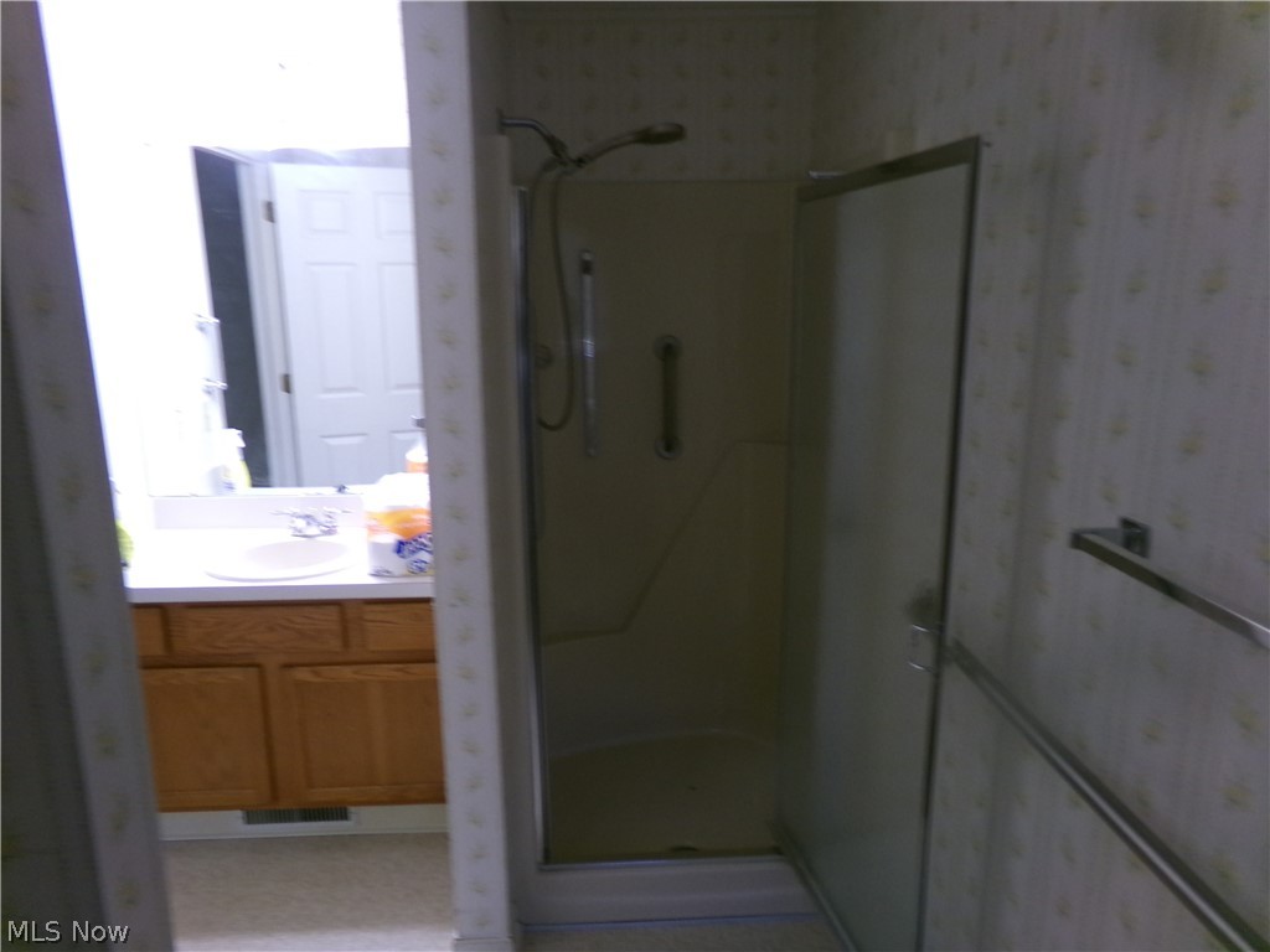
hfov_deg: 71.6
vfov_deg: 56.8
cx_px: 635
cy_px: 476
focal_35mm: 24
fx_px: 881
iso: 249
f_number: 3.7
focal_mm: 4.3
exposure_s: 1/17
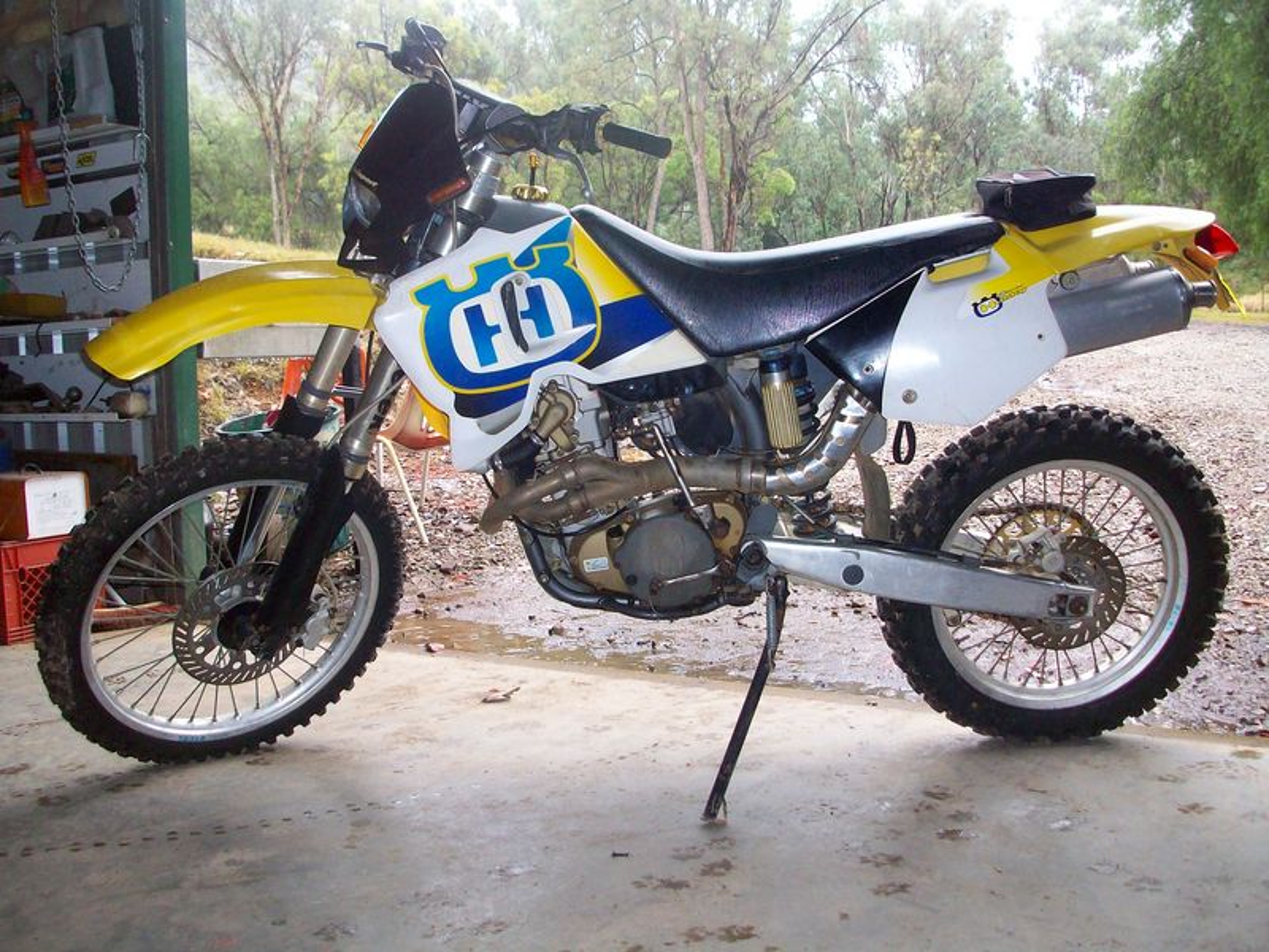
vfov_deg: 41.8
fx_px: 1246
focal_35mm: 34
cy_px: 476
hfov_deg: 54.0
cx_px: 634
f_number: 2.8
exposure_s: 1/76.9
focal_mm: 5.7
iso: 160
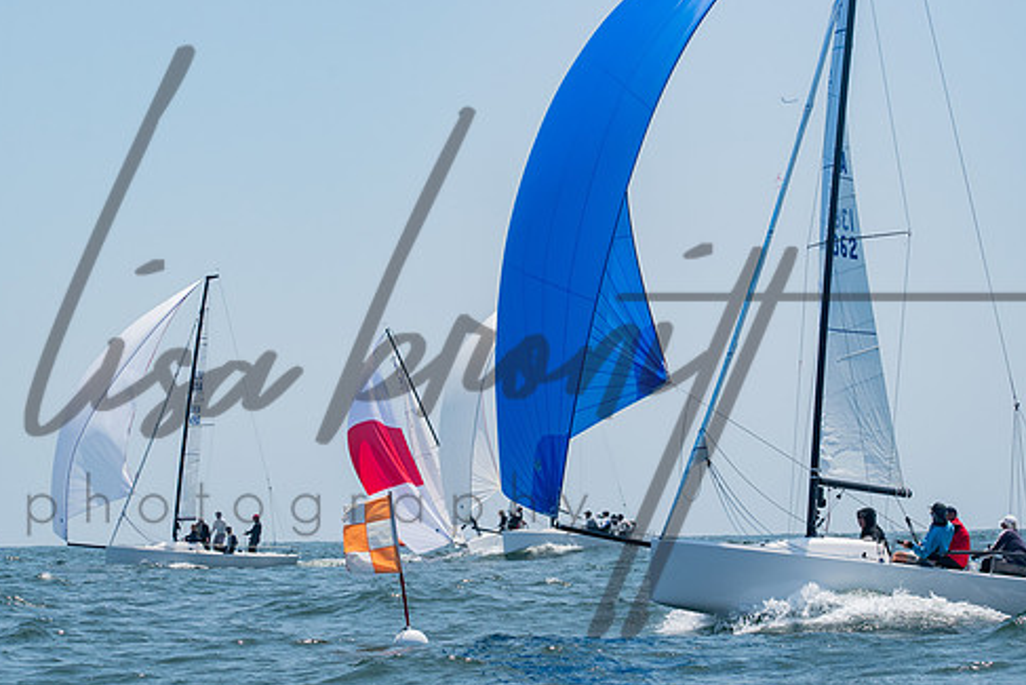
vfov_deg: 11.0
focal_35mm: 125
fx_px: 3563
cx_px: 495
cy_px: 347
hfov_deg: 16.4
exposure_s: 1/1250
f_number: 8
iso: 400
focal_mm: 70
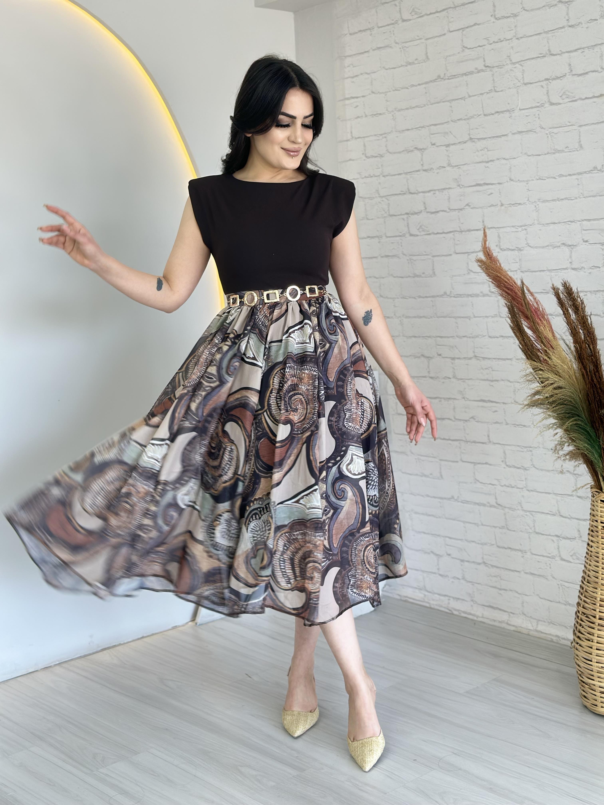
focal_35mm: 48
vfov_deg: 39.7
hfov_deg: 30.3
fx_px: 1117
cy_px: 402
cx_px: 302
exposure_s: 1/106
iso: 64
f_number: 1.78
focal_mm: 6.86
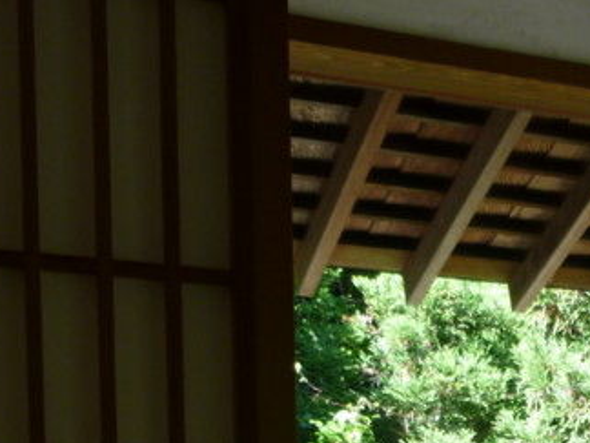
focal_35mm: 79
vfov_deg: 16.9
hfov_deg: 23.5
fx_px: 1346
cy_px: 669
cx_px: 614
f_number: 3.1
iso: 100
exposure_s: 1/80
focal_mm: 4.5
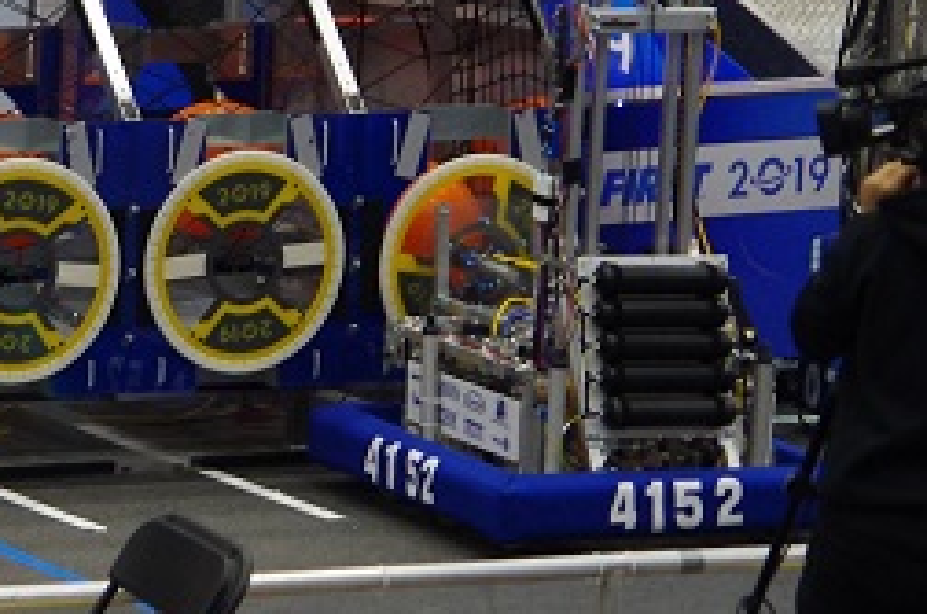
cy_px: 160
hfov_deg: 5.6
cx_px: -46
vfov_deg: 3.7
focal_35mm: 370
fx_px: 9509
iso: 800
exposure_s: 1/100
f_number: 4.5
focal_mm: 87.5
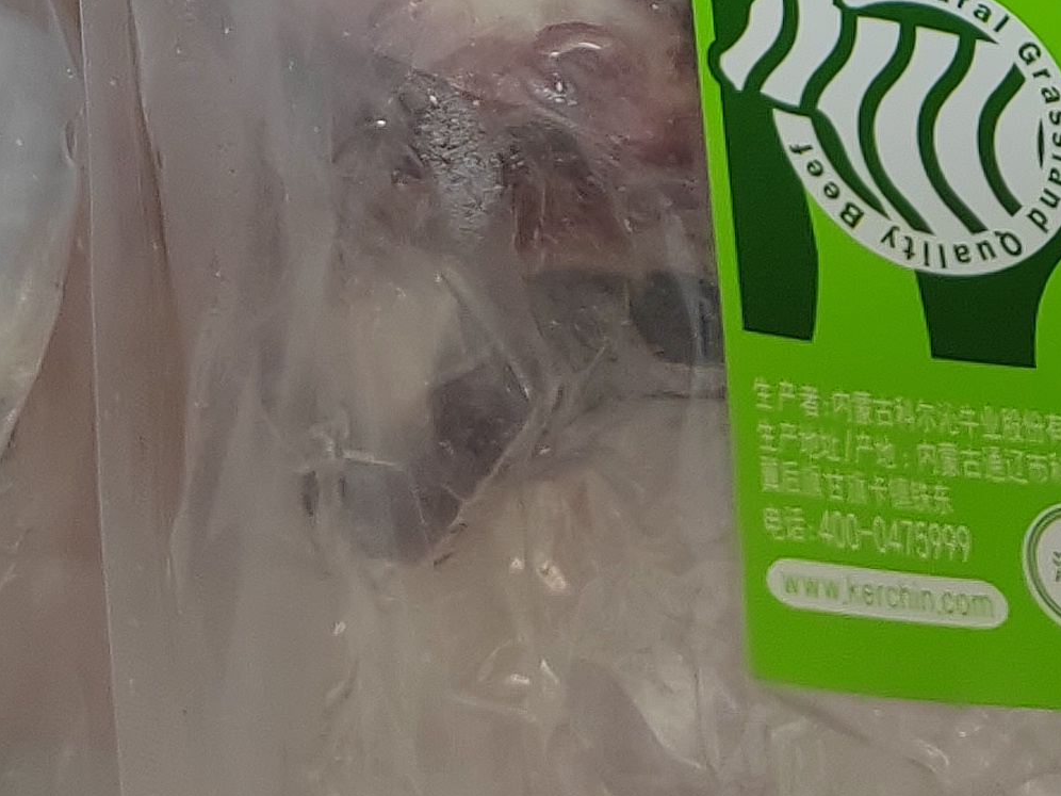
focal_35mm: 111
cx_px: 238
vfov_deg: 12.1
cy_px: -718
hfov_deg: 17.6
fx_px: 3402
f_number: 1.9
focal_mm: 5.52
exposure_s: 1/50
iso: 640
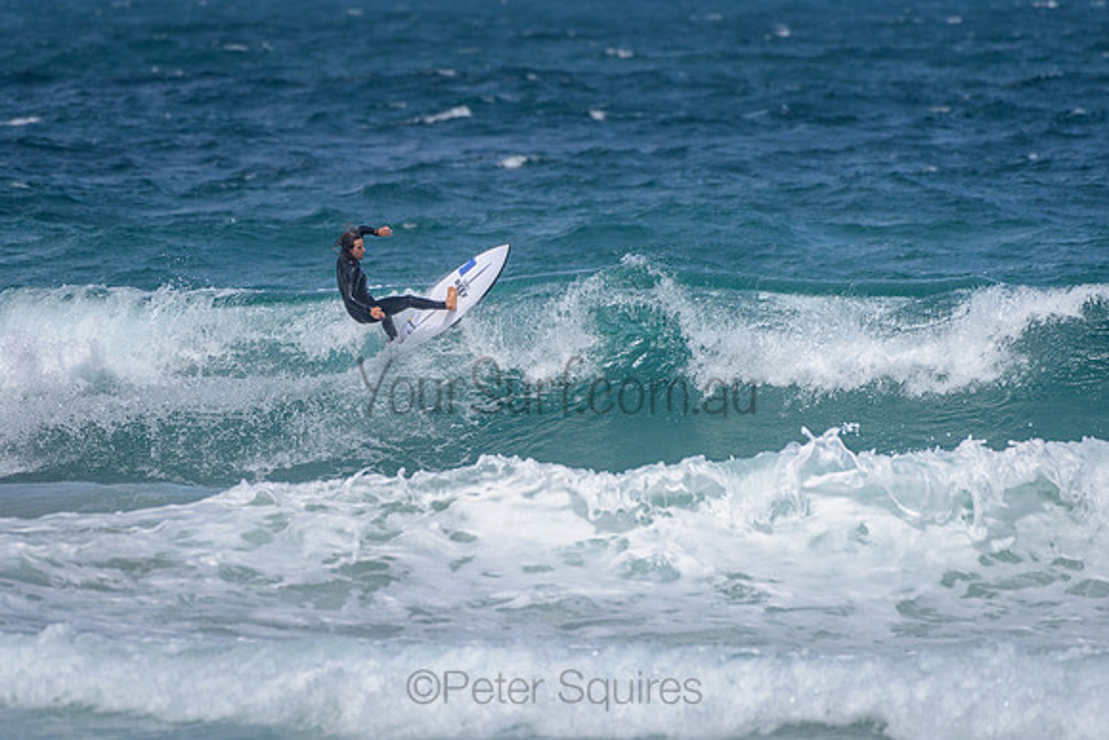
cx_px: 454
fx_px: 18898
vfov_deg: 2.2
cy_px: 317
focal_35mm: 613
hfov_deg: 3.4
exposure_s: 1/2000
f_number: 5.6
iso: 110
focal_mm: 500
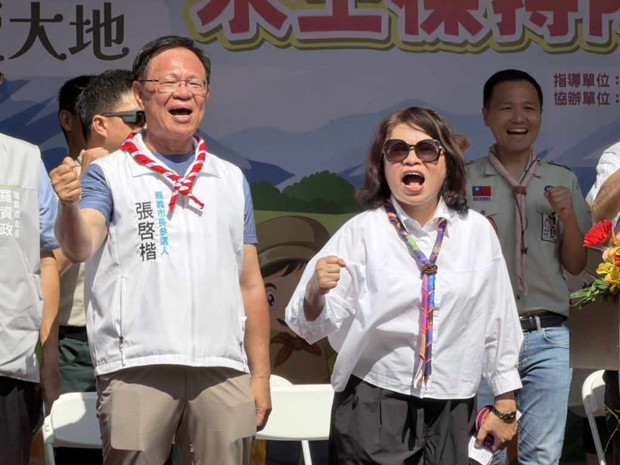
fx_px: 3582
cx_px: 310
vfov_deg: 7.4
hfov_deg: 9.9
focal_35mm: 200
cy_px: 232
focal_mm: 16.89
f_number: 2.8
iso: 32
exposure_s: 1/639
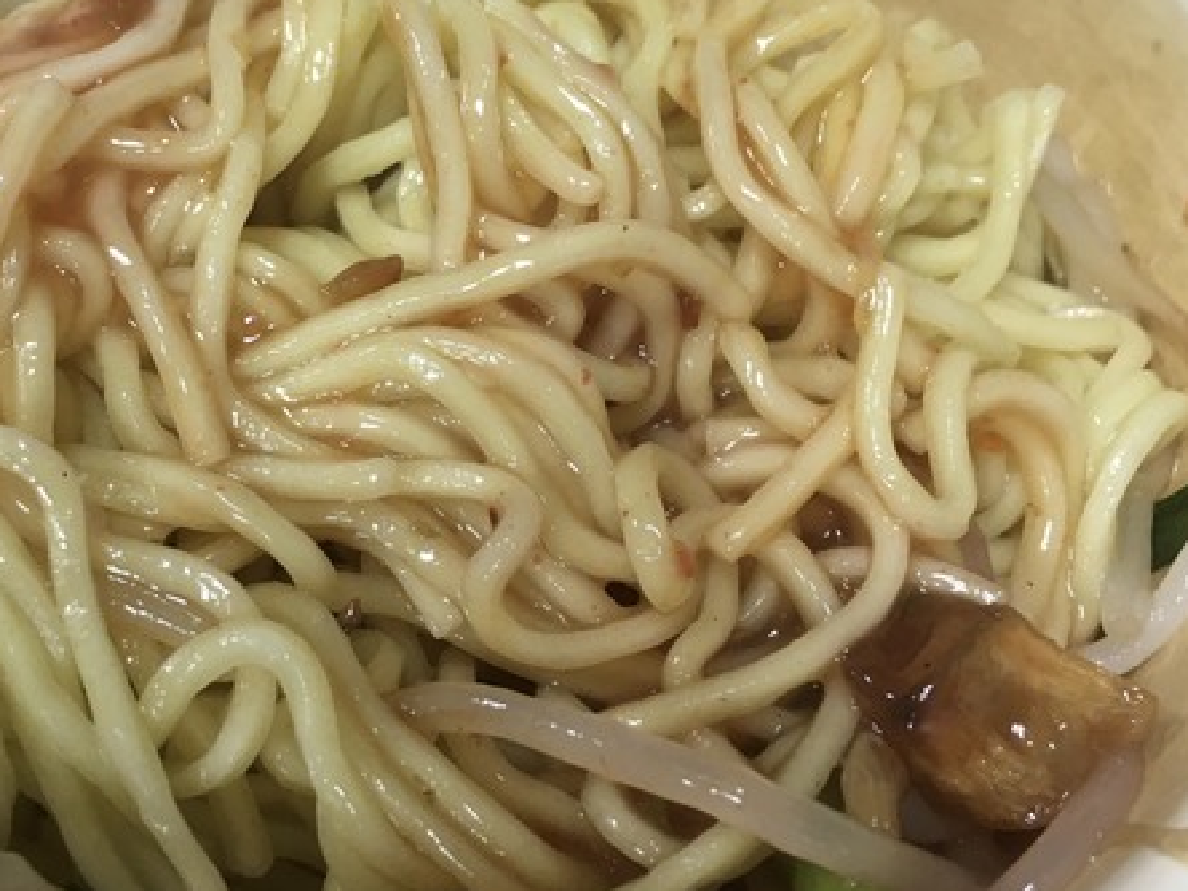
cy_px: 337
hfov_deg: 40.1
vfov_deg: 30.8
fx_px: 1613
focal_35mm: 47
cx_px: 423
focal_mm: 4.15
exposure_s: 1/30
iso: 64
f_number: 2.2
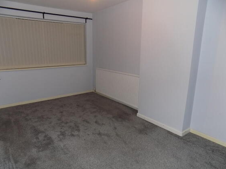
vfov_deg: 56.8
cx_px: 110
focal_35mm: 24
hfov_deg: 71.6
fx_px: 157
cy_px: 87
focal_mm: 4
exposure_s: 1/30
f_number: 3.1
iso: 200
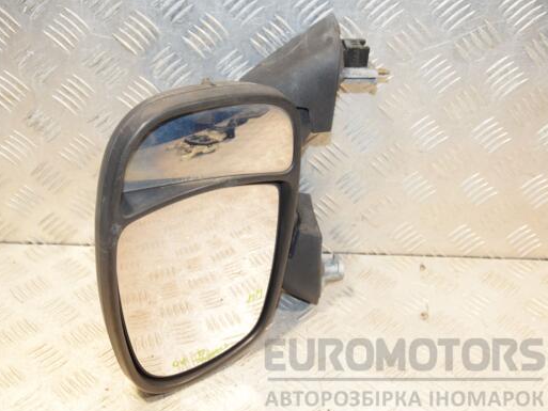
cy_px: 212
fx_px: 855
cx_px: 245
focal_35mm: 54
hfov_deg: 35.5
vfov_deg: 27.0
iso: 1600
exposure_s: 1/200
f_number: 6.3
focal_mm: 32
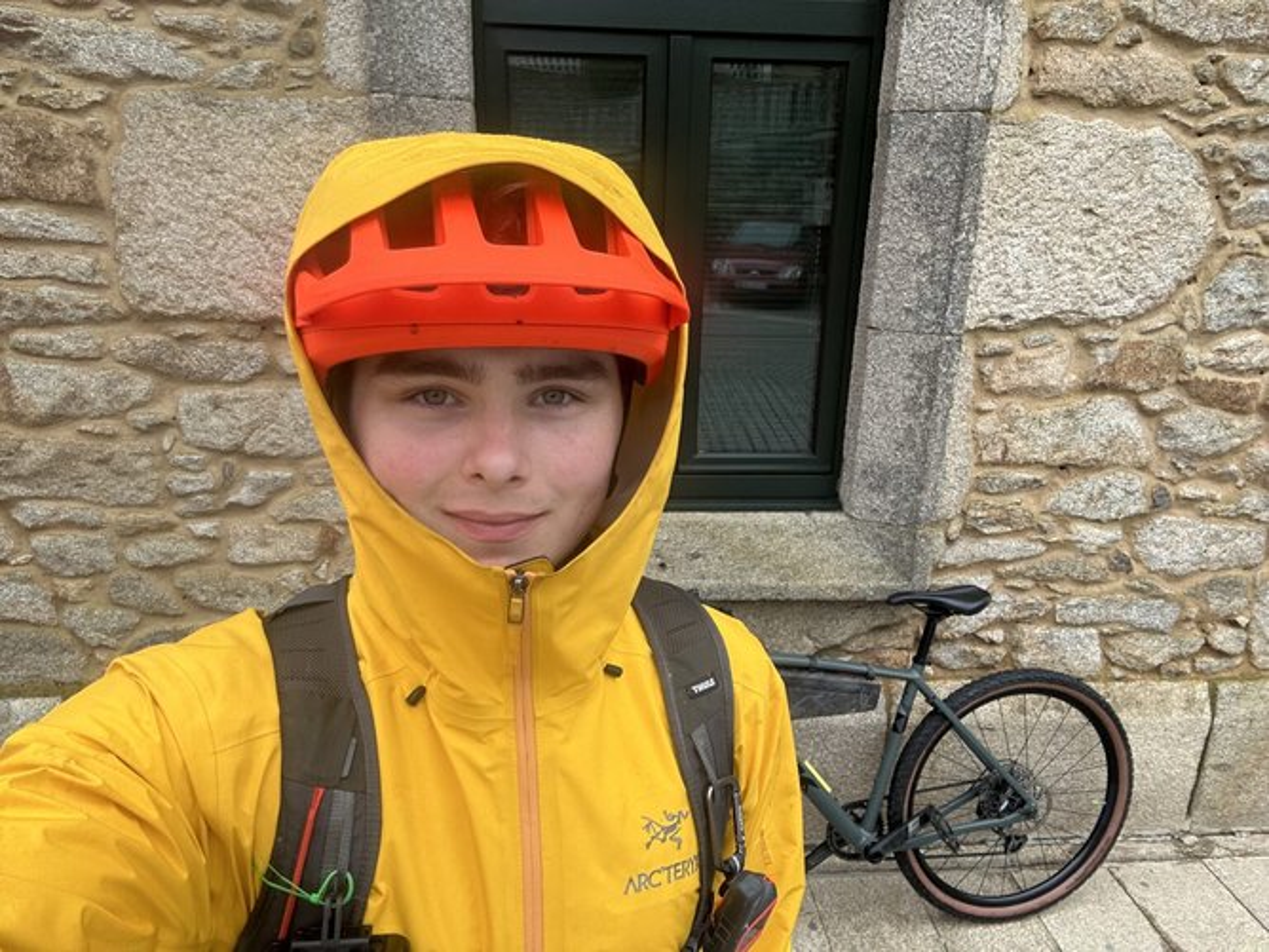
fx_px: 843
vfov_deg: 58.9
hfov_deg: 73.9
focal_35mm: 23
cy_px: 476
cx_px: 634
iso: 20
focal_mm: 2.69
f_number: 1.9
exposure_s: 1/121
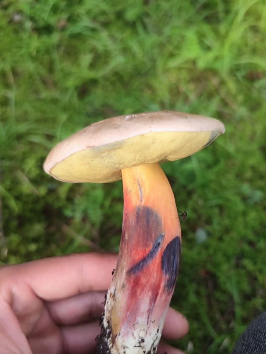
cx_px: 161
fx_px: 297
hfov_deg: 47.9
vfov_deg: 61.2
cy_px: 210
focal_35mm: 29
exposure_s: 1/100
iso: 500
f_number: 1.65
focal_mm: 6.14
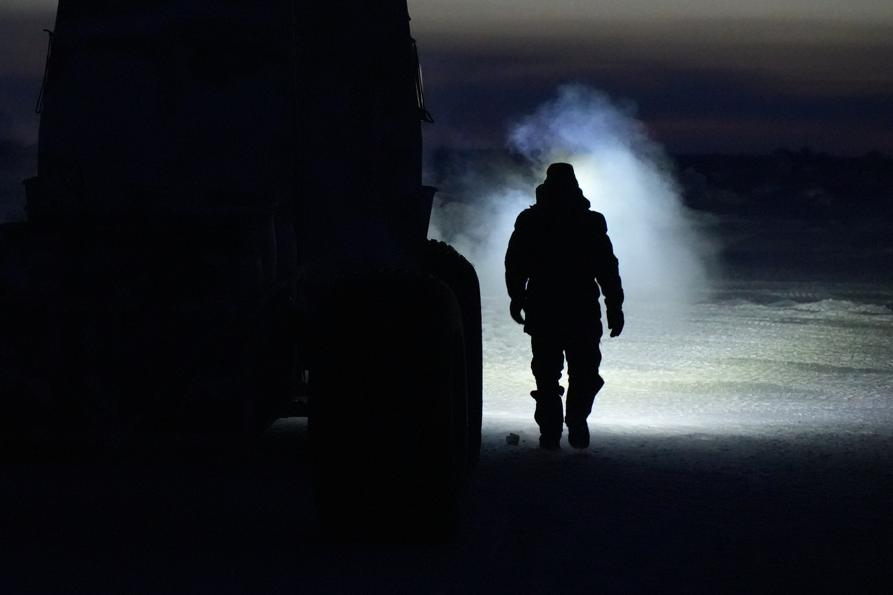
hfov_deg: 16.8
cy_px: 166
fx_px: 3026
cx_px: 298
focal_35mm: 122
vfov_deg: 11.2
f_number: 2.8
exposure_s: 1/30
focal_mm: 75
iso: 16000
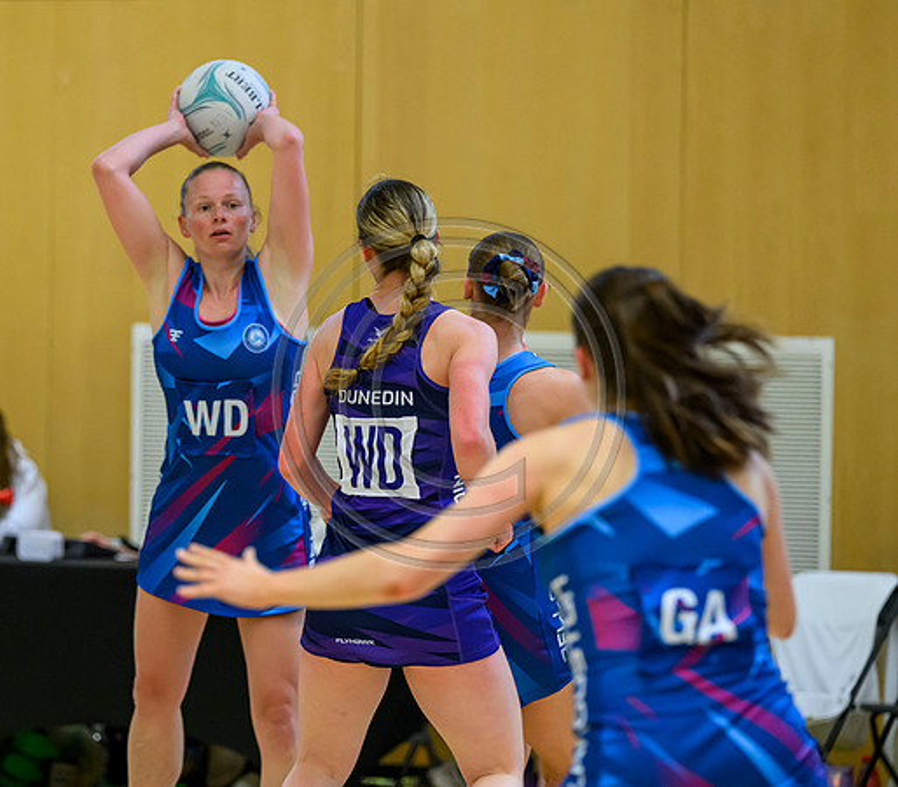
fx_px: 8019
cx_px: 258
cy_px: 460
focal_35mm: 291
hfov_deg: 6.4
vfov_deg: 5.6
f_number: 3.5
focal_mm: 200
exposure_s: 1/1000
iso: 4000
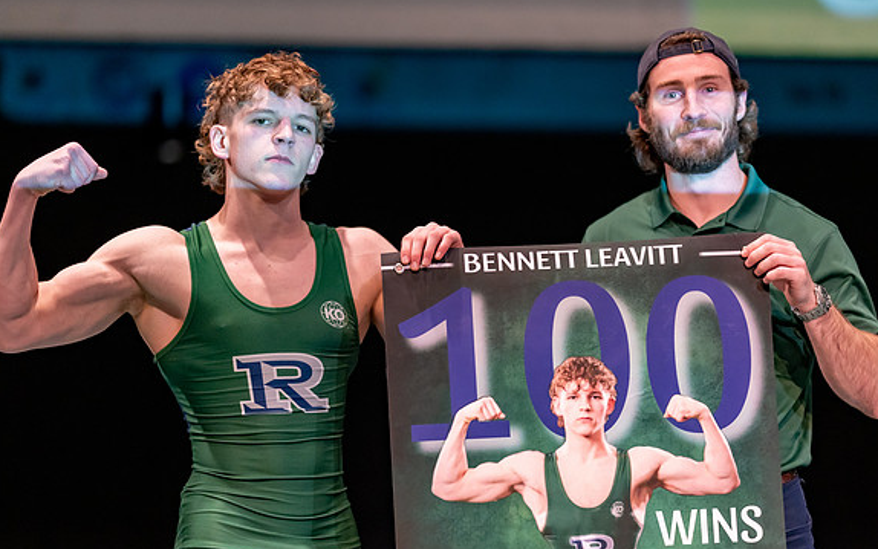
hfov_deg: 13.9
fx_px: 3614
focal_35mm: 151
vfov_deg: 8.7
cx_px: 471
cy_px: 274
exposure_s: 1/400
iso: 1600
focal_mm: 135
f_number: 1.8
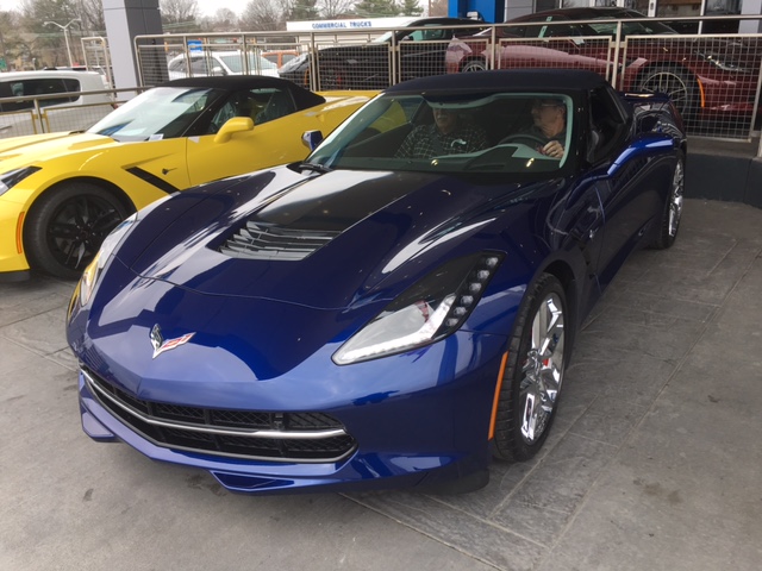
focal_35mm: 29
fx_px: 638
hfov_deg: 61.7
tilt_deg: -20.5
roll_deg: +0.7
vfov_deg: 48.2
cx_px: 381
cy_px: 286
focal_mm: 4.15
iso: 25
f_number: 2.2
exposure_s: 1/403
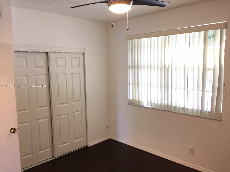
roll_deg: -0.7
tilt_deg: -6.9
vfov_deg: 48.2
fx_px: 193
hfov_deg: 61.7
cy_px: 86
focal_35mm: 29
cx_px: 115
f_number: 2.2
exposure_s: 1/30
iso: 100
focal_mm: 4.15
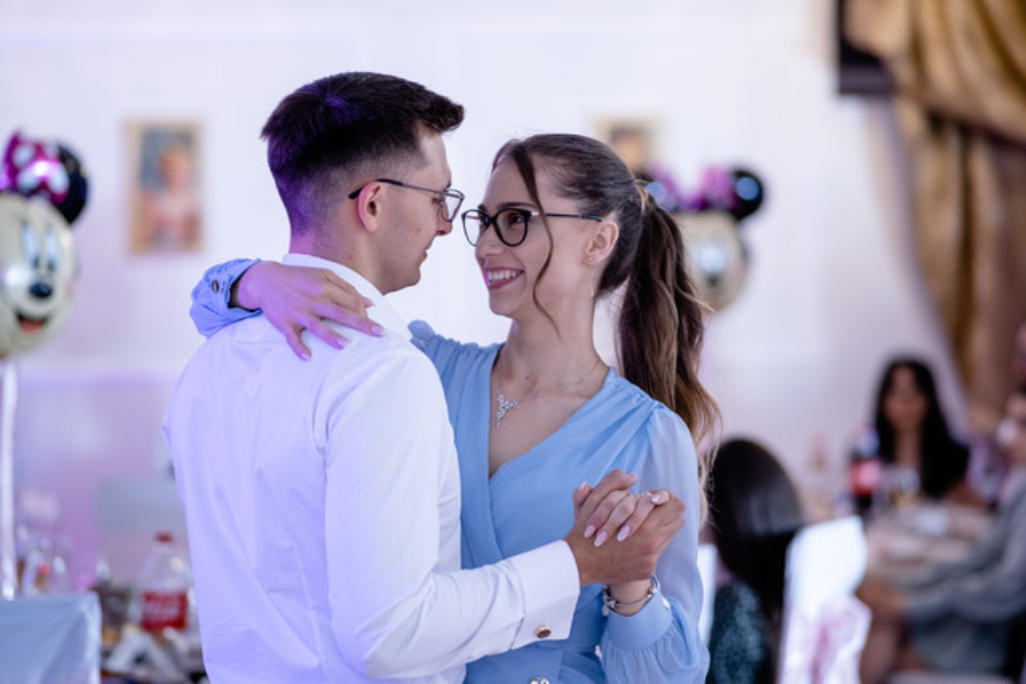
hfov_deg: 16.0
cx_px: 513
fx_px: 3649
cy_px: 342
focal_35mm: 128
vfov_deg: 10.7
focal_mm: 85
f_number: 1.8
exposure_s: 1/160
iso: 640
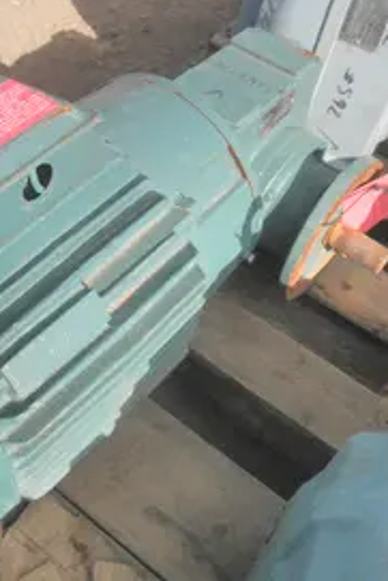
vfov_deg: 45.4
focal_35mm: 43
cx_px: 54
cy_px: 294
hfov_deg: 30.1
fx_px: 694
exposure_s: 1/100
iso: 64
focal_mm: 5
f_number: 8.5
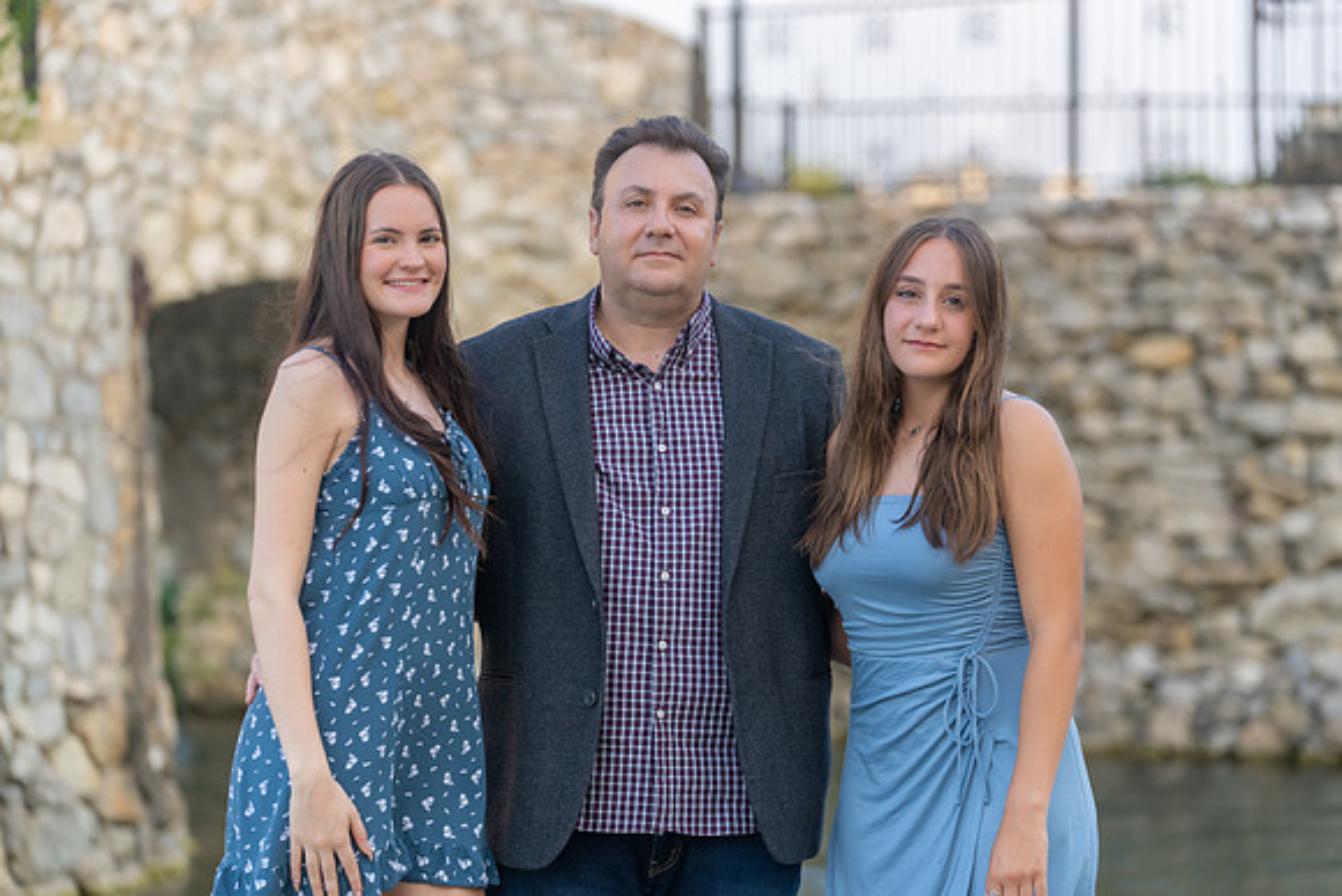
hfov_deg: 15.1
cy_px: 448
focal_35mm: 136
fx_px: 5071
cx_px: 671
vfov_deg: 10.1
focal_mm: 136
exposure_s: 1/320
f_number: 3.5
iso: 250
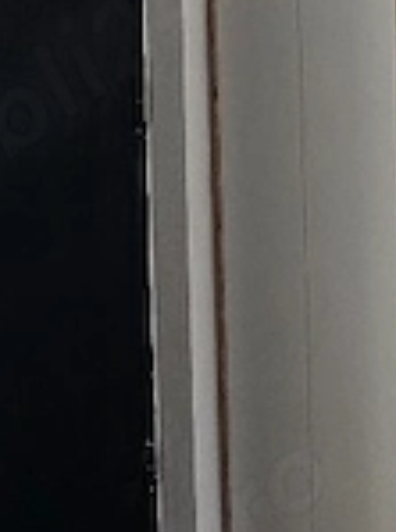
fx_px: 1072
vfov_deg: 27.5
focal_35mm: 70
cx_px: 792
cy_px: 146
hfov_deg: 16.2
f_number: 2.2
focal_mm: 2.2
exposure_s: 1/101
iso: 64
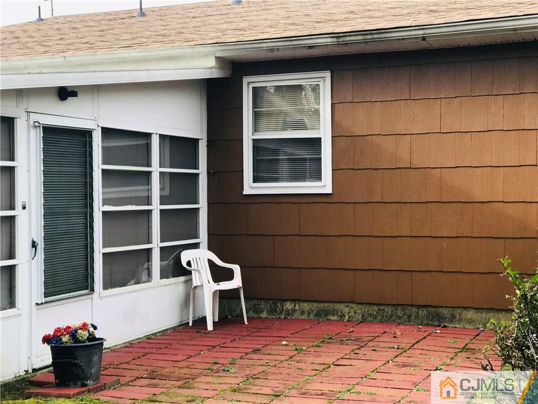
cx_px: 269
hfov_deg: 33.8
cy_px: 202
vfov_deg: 25.7
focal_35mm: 57
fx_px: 886
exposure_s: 1/132
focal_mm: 6.6
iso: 20
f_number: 2.8
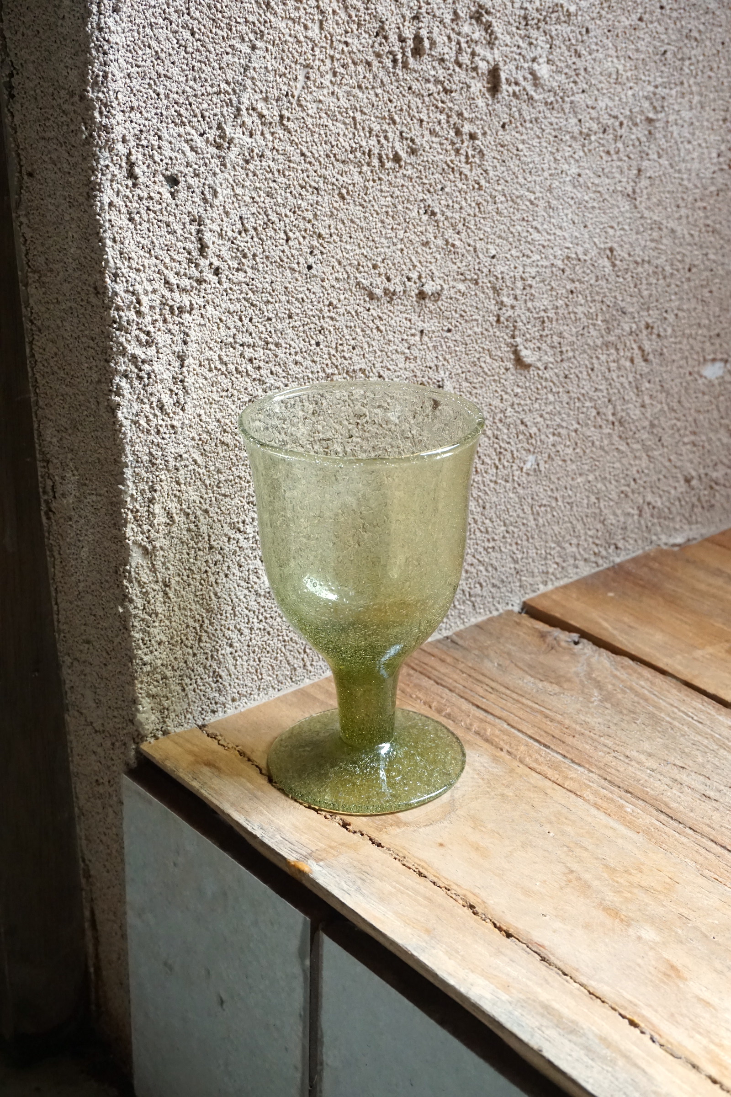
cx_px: 366
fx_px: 1508
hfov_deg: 27.3
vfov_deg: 40.0
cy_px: 548
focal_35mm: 50
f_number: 8
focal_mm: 33
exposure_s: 1/100
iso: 2500
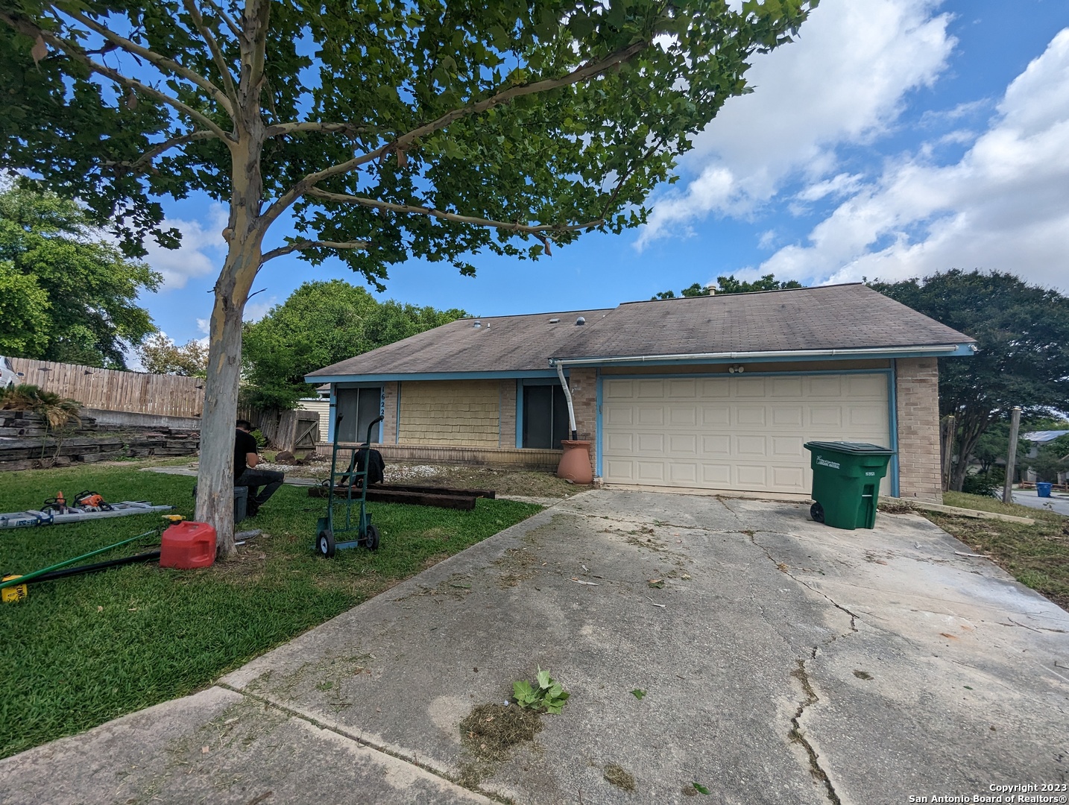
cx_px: 534
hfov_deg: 94.4
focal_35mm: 16
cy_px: 402
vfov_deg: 78.3
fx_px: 495
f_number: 2.2
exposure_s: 1/2075
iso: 51
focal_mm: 2.35
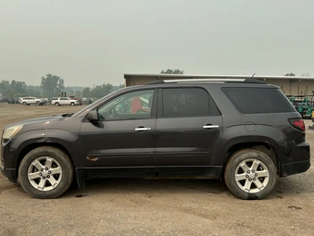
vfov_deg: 42.9
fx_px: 300
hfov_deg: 55.3
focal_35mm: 33
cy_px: 102
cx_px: 161
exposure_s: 1/2058
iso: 25
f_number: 1.8
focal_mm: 3
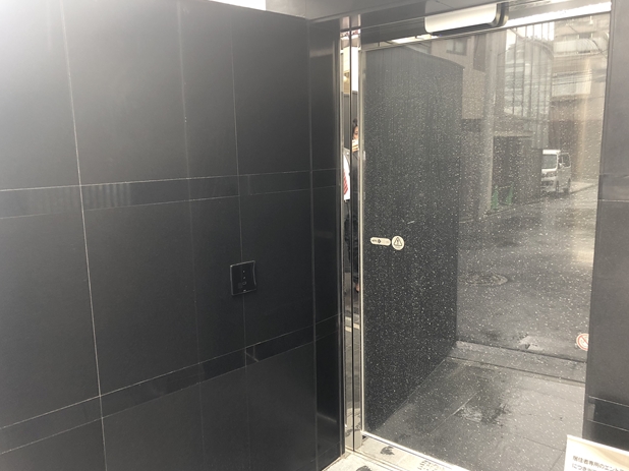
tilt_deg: -9.5
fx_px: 527
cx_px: 311
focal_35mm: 29
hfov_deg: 61.7
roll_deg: +3.0
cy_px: 238
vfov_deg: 48.2
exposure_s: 1/20
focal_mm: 3.99
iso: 40
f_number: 1.8
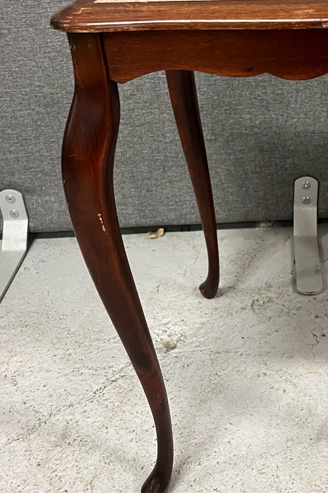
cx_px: 310
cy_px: 186
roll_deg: +2.7
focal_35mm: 50
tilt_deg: -31.7
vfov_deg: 39.4
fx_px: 684
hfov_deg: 25.9
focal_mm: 5.1
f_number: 1.6
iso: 200
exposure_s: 1/50
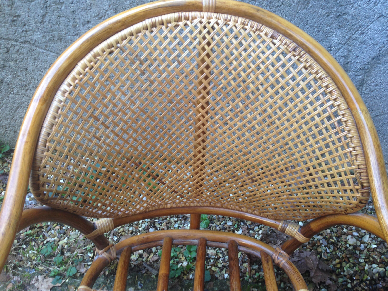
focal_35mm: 33
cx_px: 194
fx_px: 370
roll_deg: +13.0
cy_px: 146
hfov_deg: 55.4
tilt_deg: -38.9
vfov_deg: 42.9
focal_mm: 4.12
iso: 50
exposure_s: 1/20
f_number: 2.4
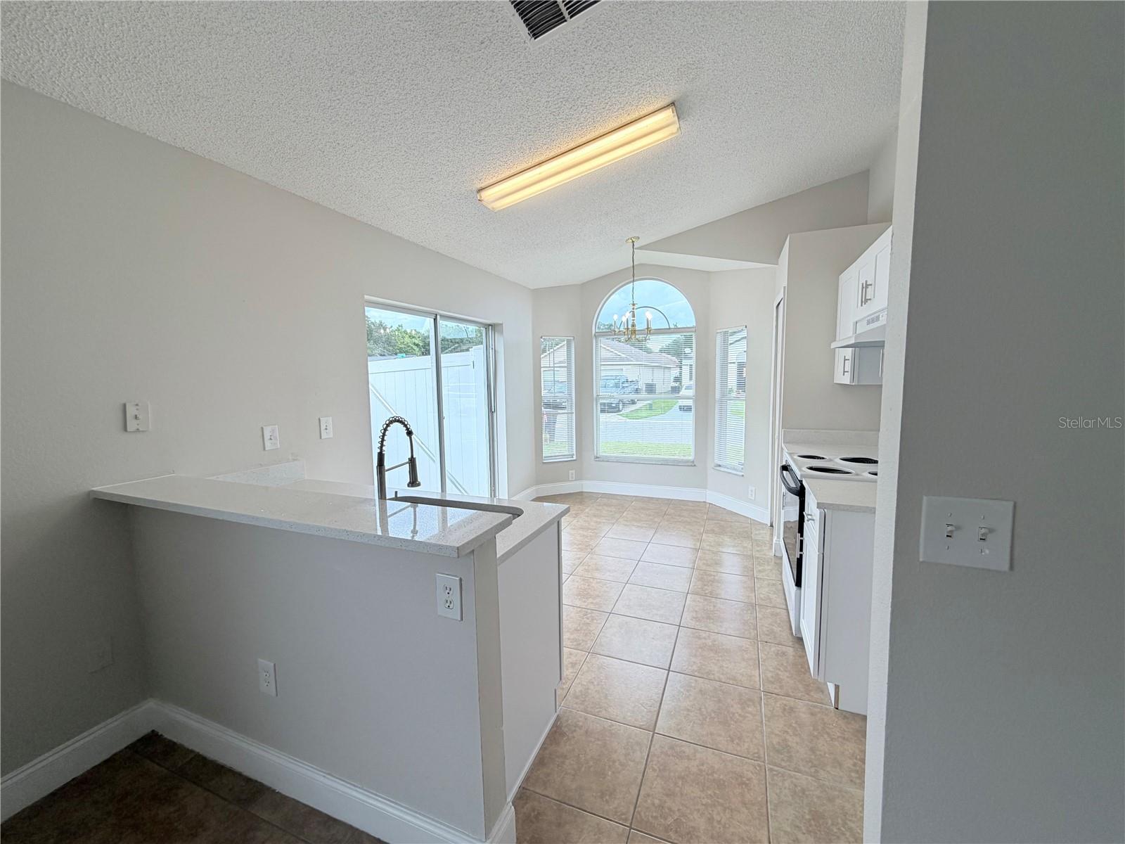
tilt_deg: -6.4
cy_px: 422
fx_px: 455
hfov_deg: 102.1
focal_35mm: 14
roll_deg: +0.8
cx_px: 562
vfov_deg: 85.7
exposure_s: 1/120
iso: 64
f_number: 2.2
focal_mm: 2.22
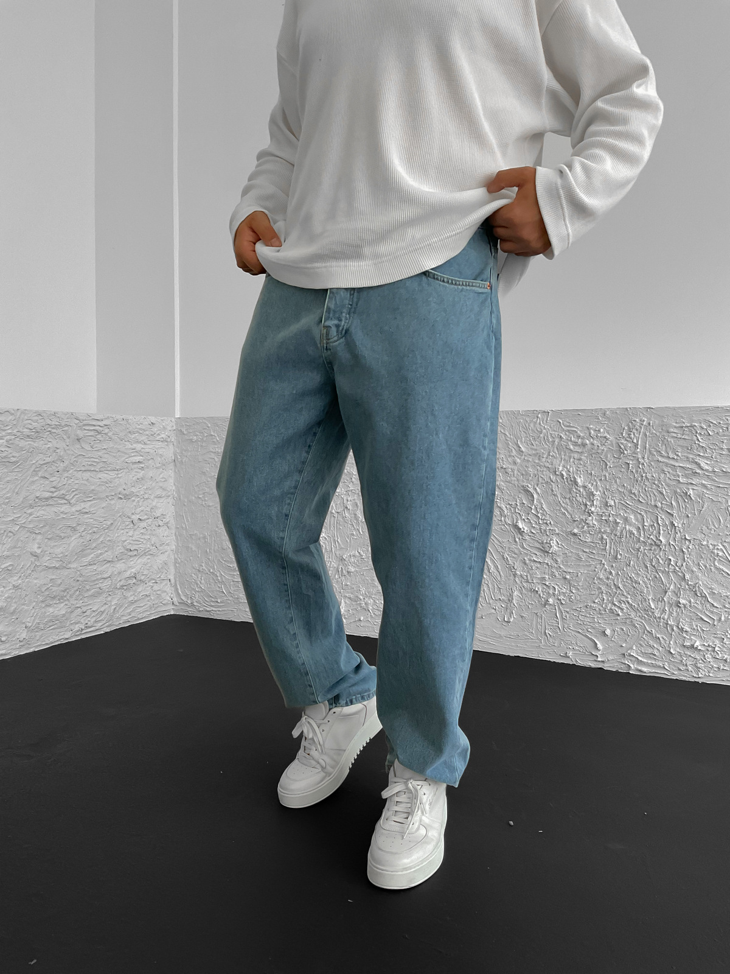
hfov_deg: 48.2
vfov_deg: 61.7
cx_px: 365
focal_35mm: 29
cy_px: 487
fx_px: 815
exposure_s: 1/105
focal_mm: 3
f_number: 1.8
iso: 64
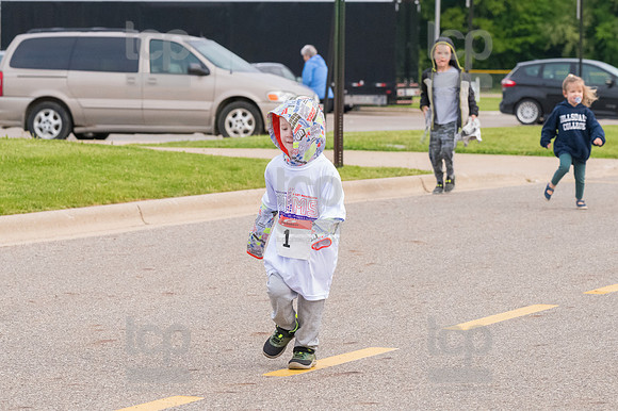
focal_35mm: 183
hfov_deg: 11.2
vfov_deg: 7.5
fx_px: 3140
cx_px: 309
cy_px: 206
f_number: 7.1
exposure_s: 1/1250
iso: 3200
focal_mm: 122
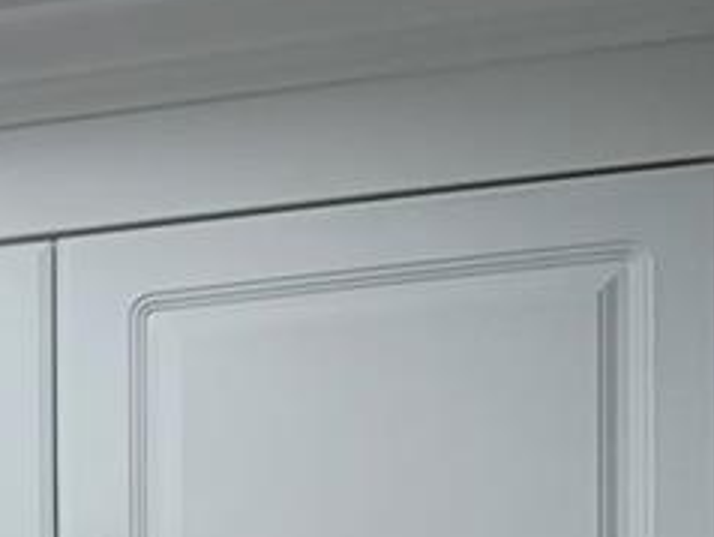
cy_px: 1326
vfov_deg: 8.1
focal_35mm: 168
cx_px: -1254
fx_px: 3469
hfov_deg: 9.7
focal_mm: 7
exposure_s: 1/120
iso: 100
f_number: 1.8
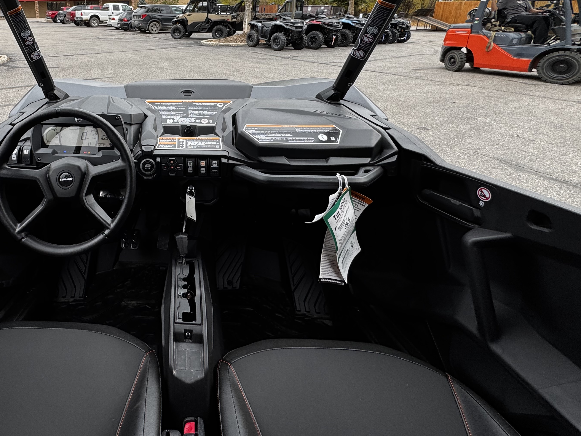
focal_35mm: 21
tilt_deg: -17.3
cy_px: 112
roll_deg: +1.4
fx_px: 352
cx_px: 148
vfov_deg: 60.2
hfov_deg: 73.6
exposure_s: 1/312
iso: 40
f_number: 2.2
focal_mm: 2.22
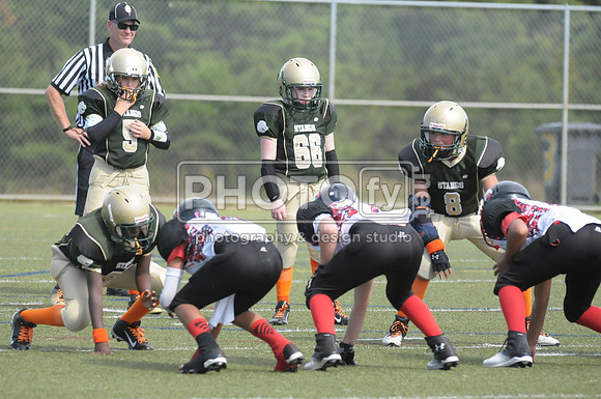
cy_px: 200
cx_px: 300
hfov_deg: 5.7
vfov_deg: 3.8
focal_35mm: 360
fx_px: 6002
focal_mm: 240
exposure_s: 1/5000
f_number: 4
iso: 1600
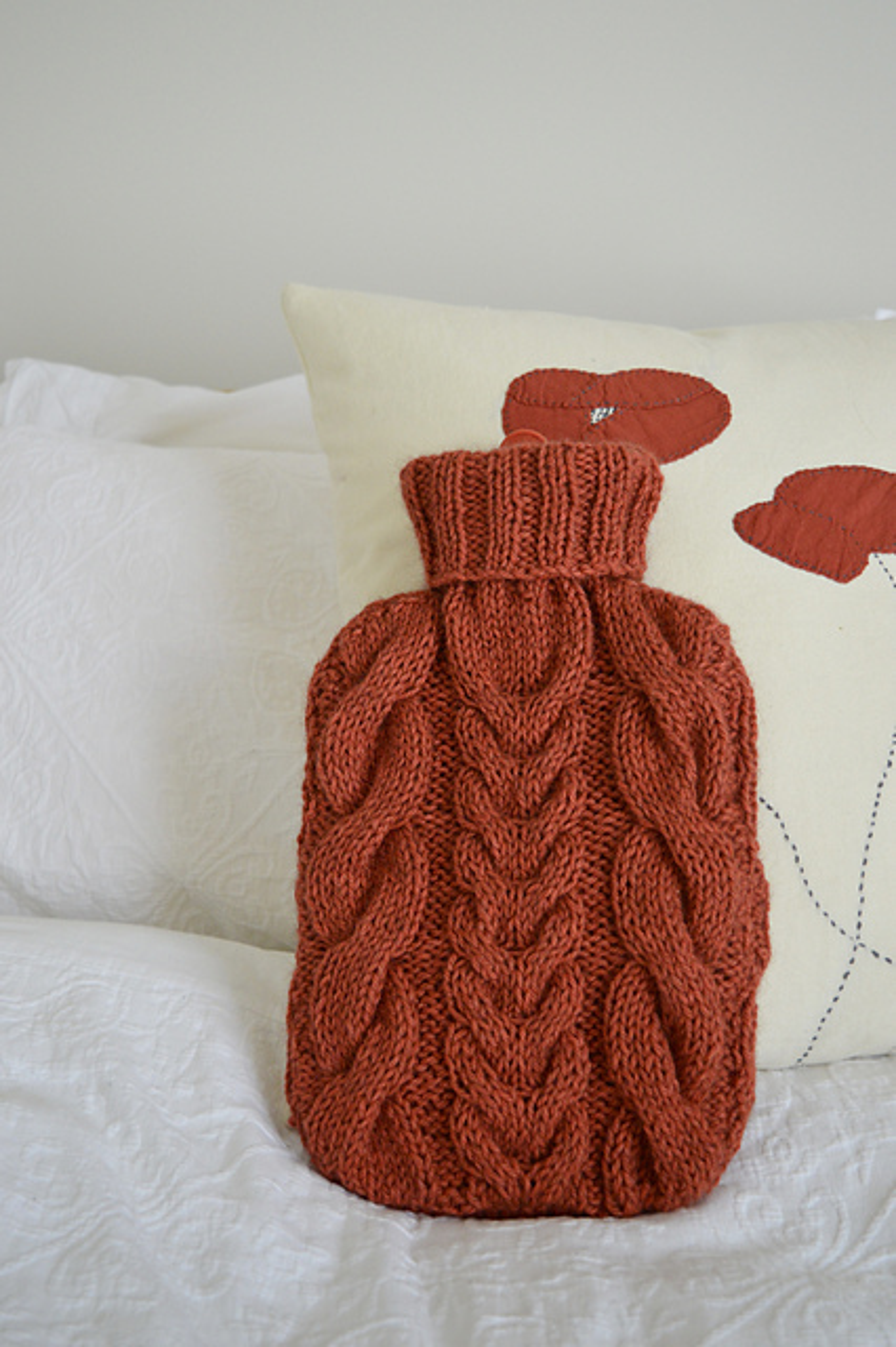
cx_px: 448
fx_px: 1570
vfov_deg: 46.4
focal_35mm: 42
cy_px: 674
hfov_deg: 31.9
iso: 1100
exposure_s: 1/60
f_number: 4.2
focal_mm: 28
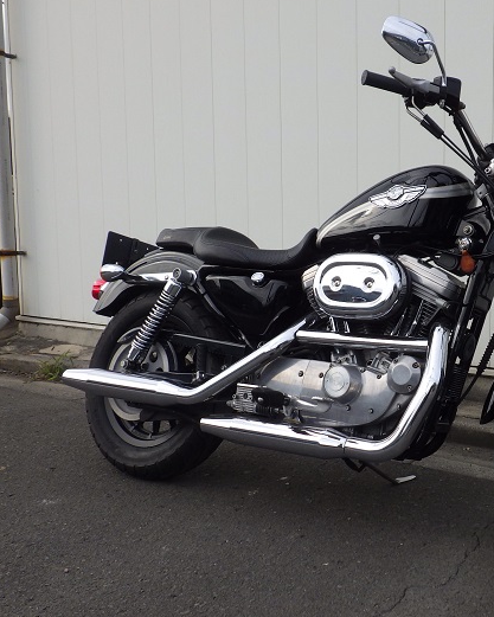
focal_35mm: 37
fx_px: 676
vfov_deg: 49.1
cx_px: 411
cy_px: 305
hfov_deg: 38.3
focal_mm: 5
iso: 125
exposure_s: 1/400
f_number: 4.2
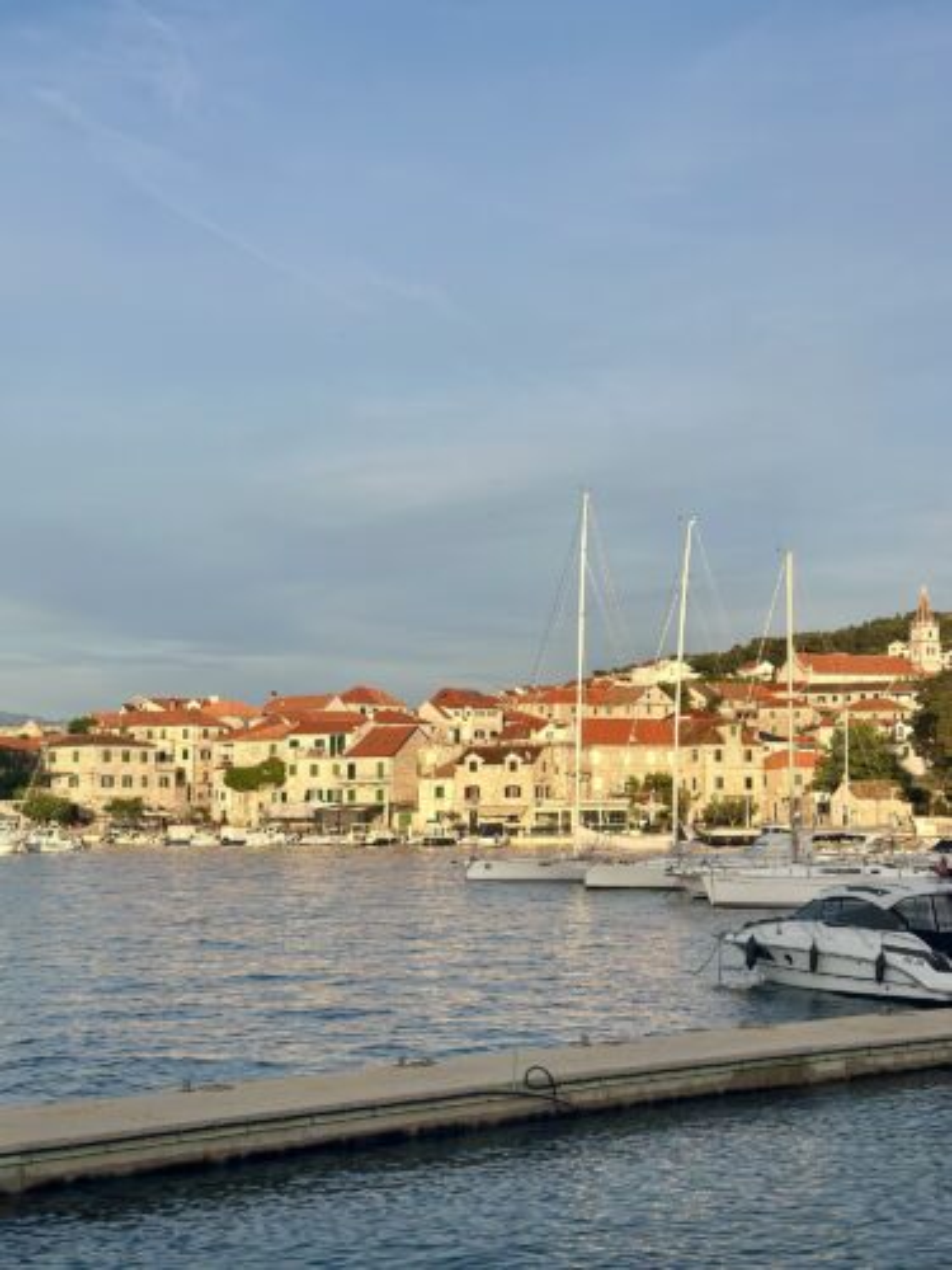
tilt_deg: +5.2
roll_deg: -0.2
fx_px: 1760
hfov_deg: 30.3
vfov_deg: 39.7
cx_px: 476
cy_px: 635
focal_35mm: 48
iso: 100
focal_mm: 6.86
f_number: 1.78
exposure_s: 1/3597
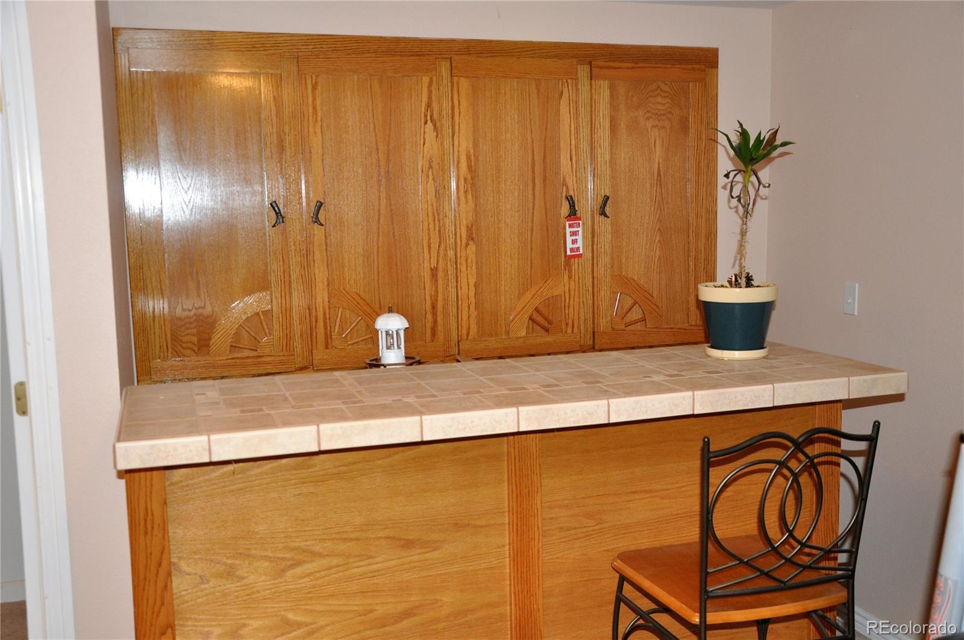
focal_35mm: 36
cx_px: 482
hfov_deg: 53.2
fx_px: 963
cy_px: 320
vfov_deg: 36.8
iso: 800
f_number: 3.8
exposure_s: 1/60
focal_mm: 24
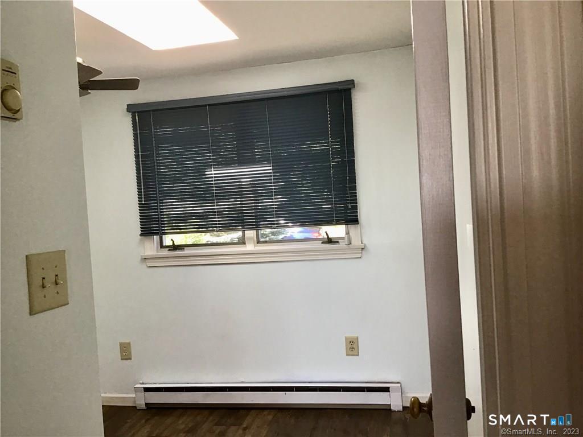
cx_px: 292
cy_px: 218
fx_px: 522
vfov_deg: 45.4
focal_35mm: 31
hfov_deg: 58.4
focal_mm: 3.3
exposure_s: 1/40
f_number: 2.4
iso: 25
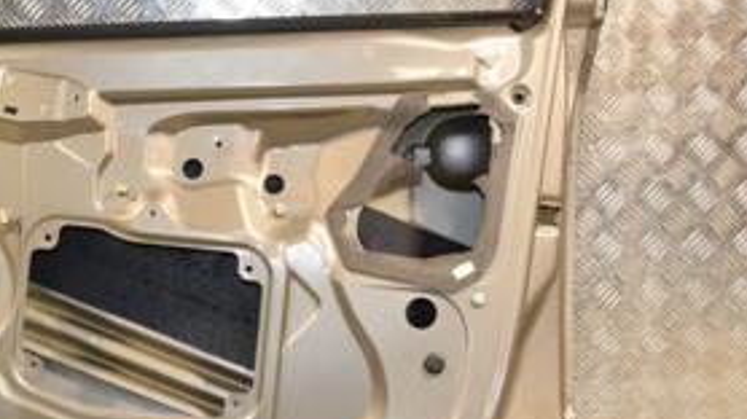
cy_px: 137
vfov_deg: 19.6
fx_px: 1208
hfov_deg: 34.0
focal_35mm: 61
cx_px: 245
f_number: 5.6
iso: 800
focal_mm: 18
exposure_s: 1/200
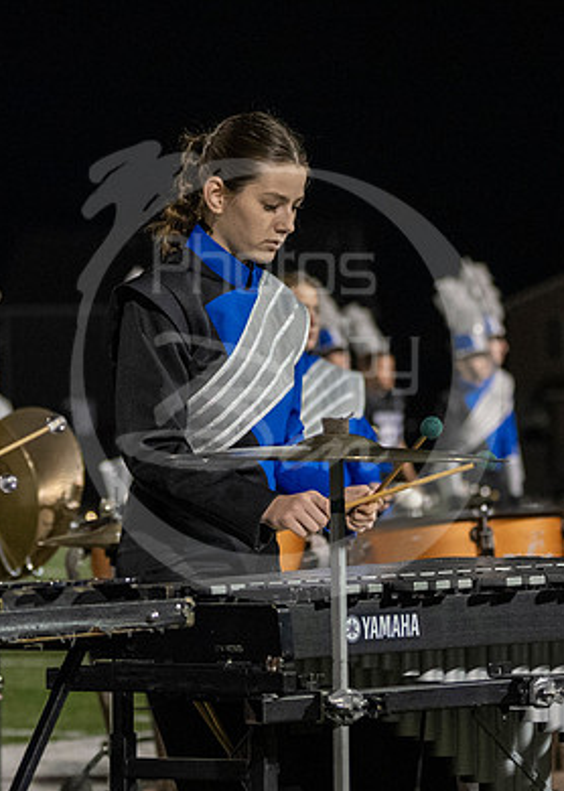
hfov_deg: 7.5
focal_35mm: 192
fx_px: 4312
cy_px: 294
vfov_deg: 10.5
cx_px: 318
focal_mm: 70
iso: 4000
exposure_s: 1/500
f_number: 2.8
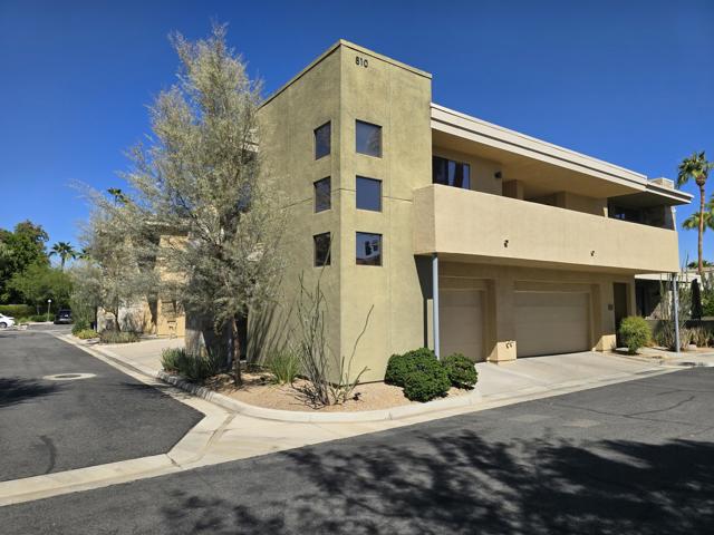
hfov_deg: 73.9
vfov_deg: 58.9
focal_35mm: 23
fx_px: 474
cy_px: 268
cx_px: 357
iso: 12
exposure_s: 1/1005
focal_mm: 6.3
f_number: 1.7
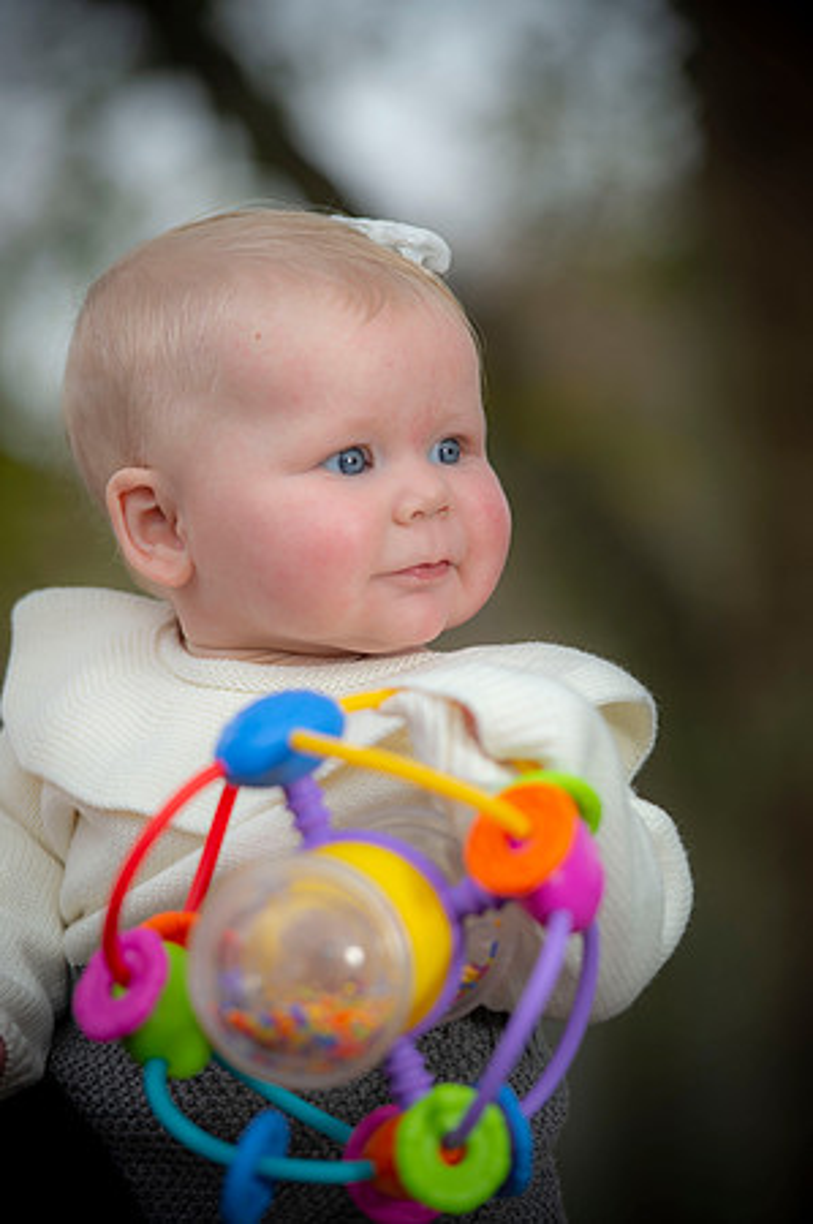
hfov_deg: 7.8
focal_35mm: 175
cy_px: 612
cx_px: 406
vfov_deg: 11.8
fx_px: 5941
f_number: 3.5
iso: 160
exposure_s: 1/200
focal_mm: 175
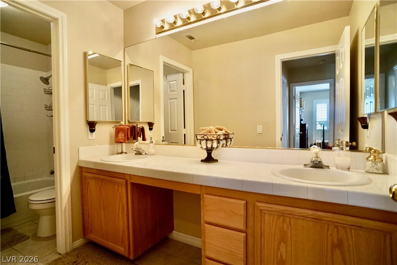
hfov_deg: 73.7
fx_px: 265
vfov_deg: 53.1
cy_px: 132
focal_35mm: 24
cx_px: 198
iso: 1000
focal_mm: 16
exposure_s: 1/160
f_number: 4
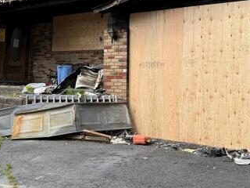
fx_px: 390
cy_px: 31
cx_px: 82
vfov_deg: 26.4
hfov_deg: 35.2
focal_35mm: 54
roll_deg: -1.5
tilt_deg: +8.6
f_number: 1.78
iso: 80
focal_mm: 6.76
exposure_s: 1/1046
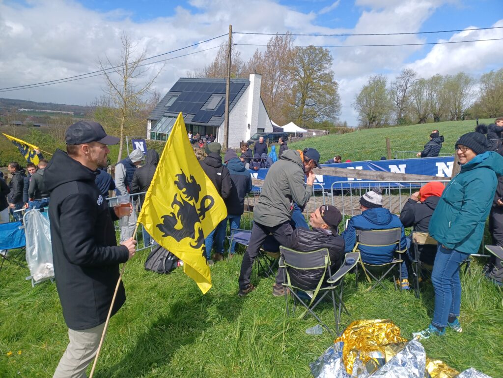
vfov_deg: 54.9
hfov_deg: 69.4
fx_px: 363
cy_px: 189
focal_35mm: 25
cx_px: 252
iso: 32
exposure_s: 1/482
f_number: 1.8
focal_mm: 4.6
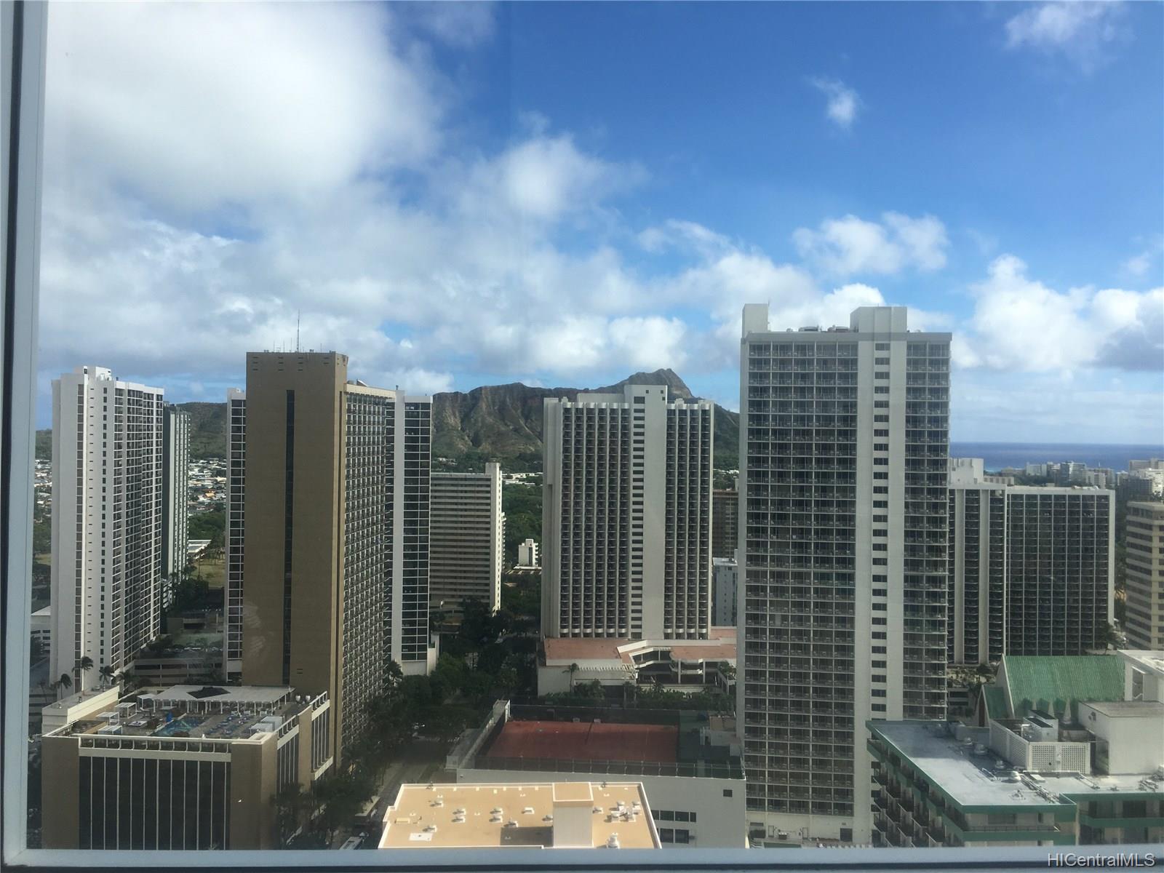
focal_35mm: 29
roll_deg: -0.8
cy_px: 436
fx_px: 975
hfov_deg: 61.7
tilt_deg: +0.7
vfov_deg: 48.2
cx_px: 582
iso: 25
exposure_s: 1/1876
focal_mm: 4.15
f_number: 2.2
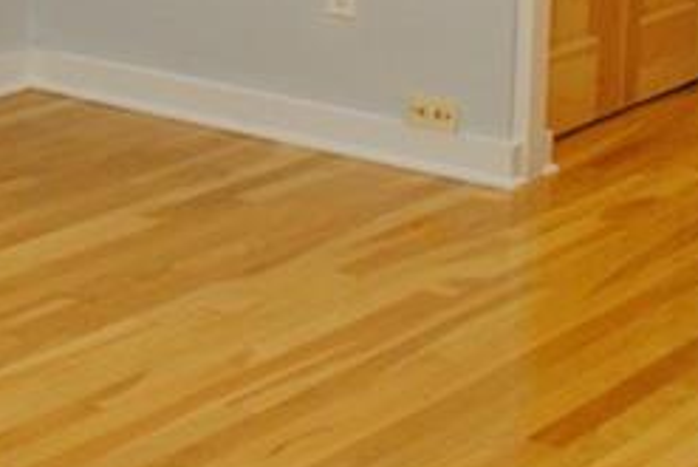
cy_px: -136
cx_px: -390
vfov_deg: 11.9
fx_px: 2173
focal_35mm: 112
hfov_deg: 16.4
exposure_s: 1/13
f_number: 11
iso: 800
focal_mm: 18
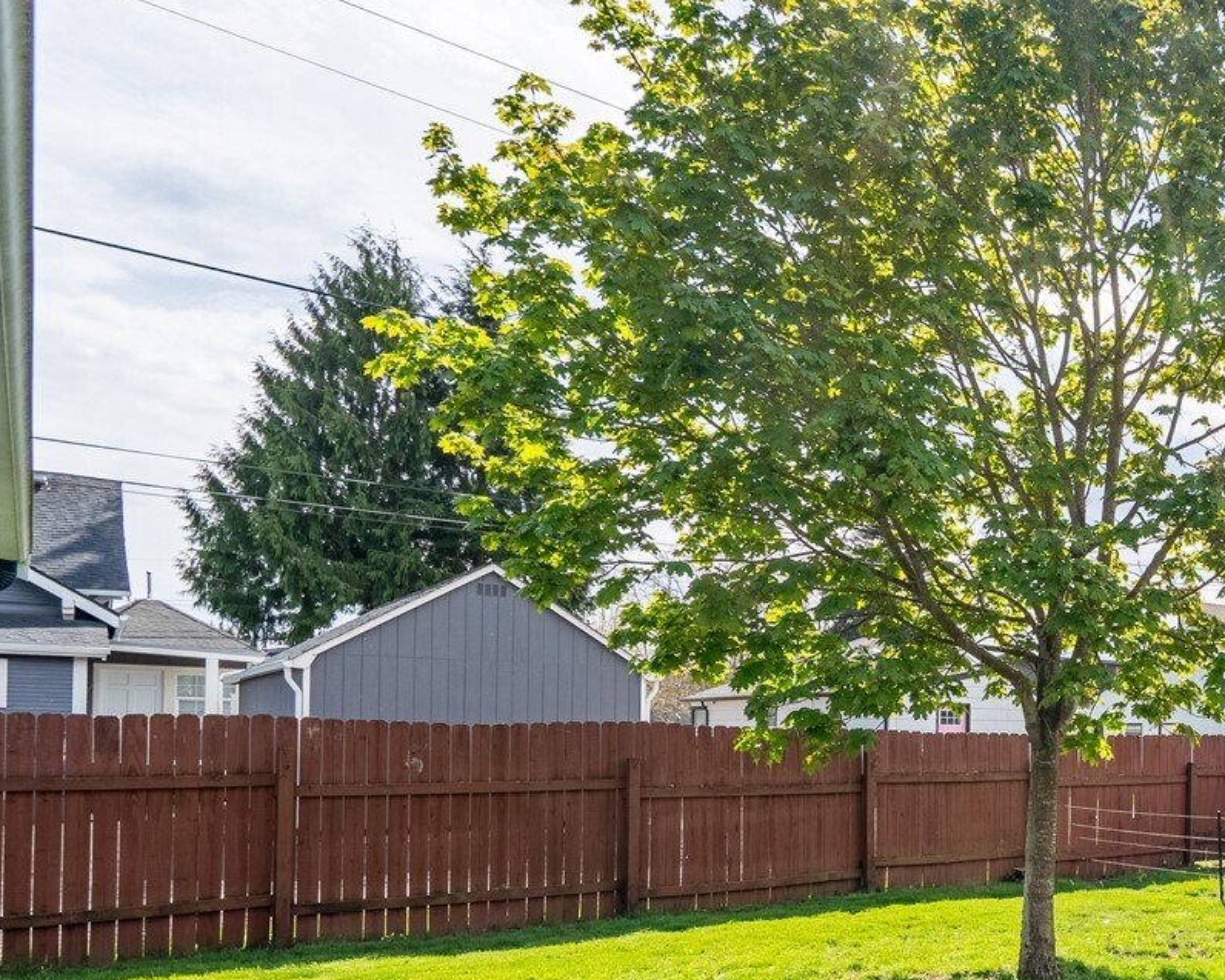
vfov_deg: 44.5
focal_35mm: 32
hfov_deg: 45.5
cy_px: 713
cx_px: 1264
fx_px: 1160
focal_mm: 16
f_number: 8
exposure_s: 1/8000
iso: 1250
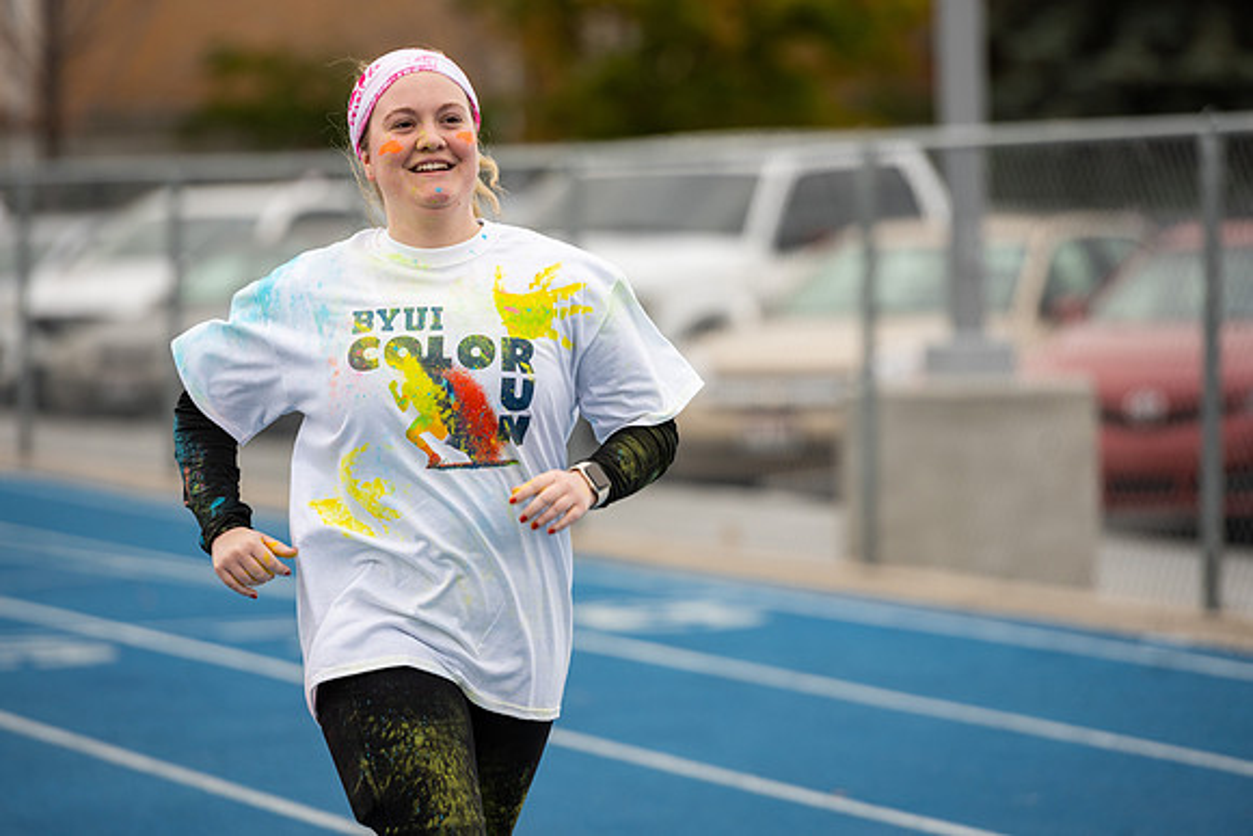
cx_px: 626
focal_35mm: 200
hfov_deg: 10.3
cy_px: 418
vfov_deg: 6.9
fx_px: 6962
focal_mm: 200
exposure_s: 1/640
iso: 125
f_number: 2.8
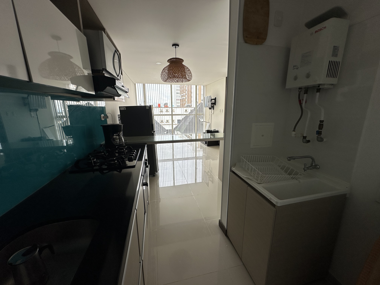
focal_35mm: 14
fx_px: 154
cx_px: 190
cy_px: 142
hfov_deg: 102.1
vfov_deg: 85.7
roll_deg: +0.0
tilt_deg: -13.0
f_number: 2.2
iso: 40
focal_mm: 2.22
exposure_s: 1/275
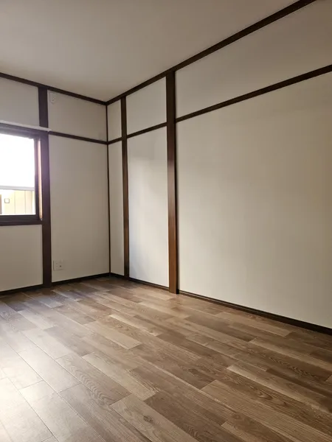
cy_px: 221
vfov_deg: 73.9
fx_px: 294
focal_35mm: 23
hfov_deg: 58.9
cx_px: 166
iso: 320
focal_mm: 5.4
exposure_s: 1/120
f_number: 1.8
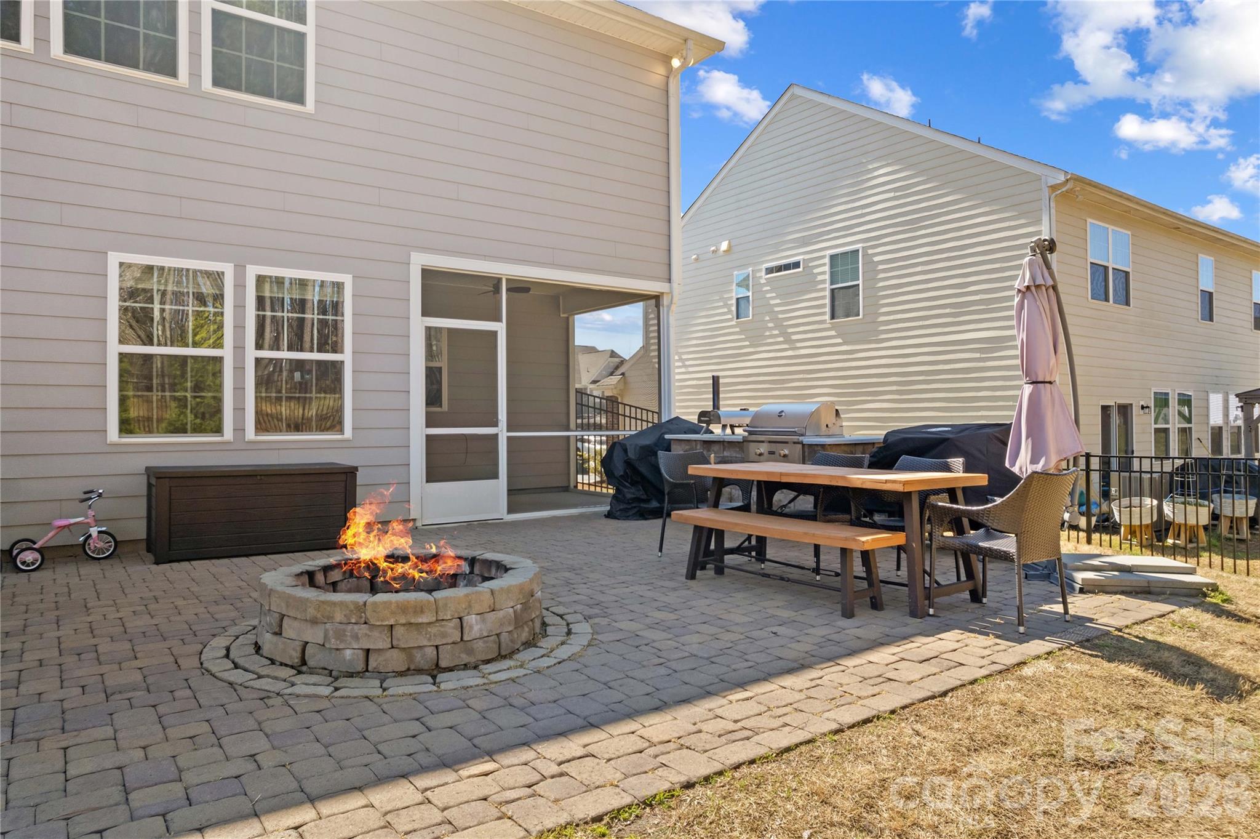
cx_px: 630
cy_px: 420
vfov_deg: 57.2
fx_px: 770
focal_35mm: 22
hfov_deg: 78.6
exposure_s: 1/500
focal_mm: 8.38
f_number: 2.8
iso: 110
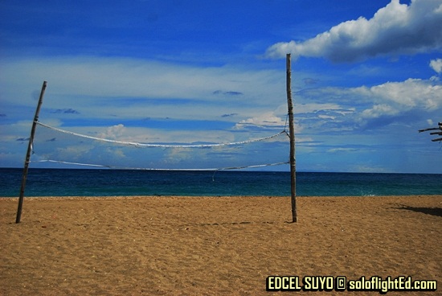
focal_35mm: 52
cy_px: 148
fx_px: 645
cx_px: 221
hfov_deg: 37.8
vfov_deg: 25.8
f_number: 5
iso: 100
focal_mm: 35
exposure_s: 1/1600
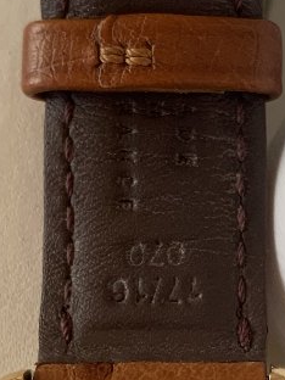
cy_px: 342
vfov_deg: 19.3
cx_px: 264
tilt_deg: -83.4
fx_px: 1098
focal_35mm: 100
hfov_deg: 14.6
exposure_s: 1/100
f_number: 1.8
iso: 80
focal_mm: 4.25
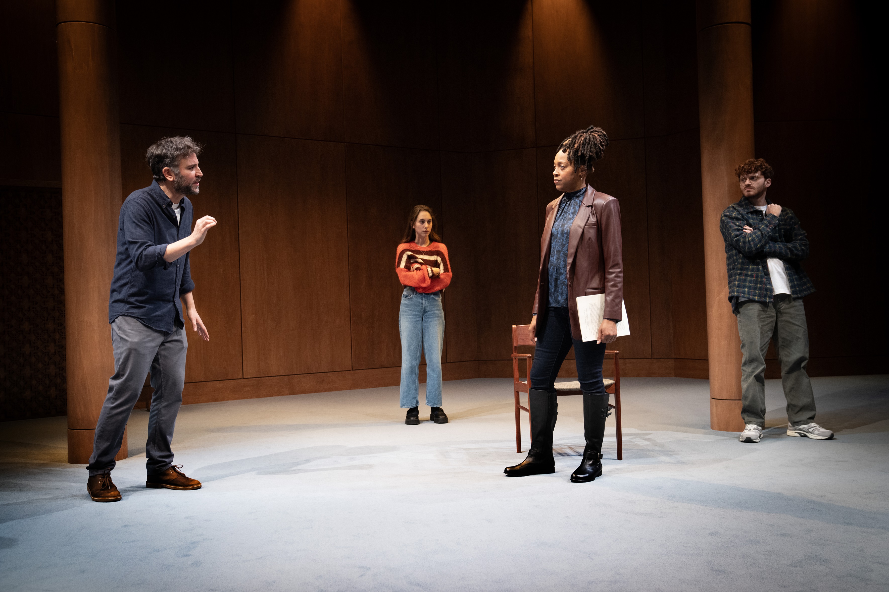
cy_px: 296
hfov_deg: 51.9
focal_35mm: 37
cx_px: 444
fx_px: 914
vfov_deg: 35.9
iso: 2000
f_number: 4
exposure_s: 1/250
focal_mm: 37
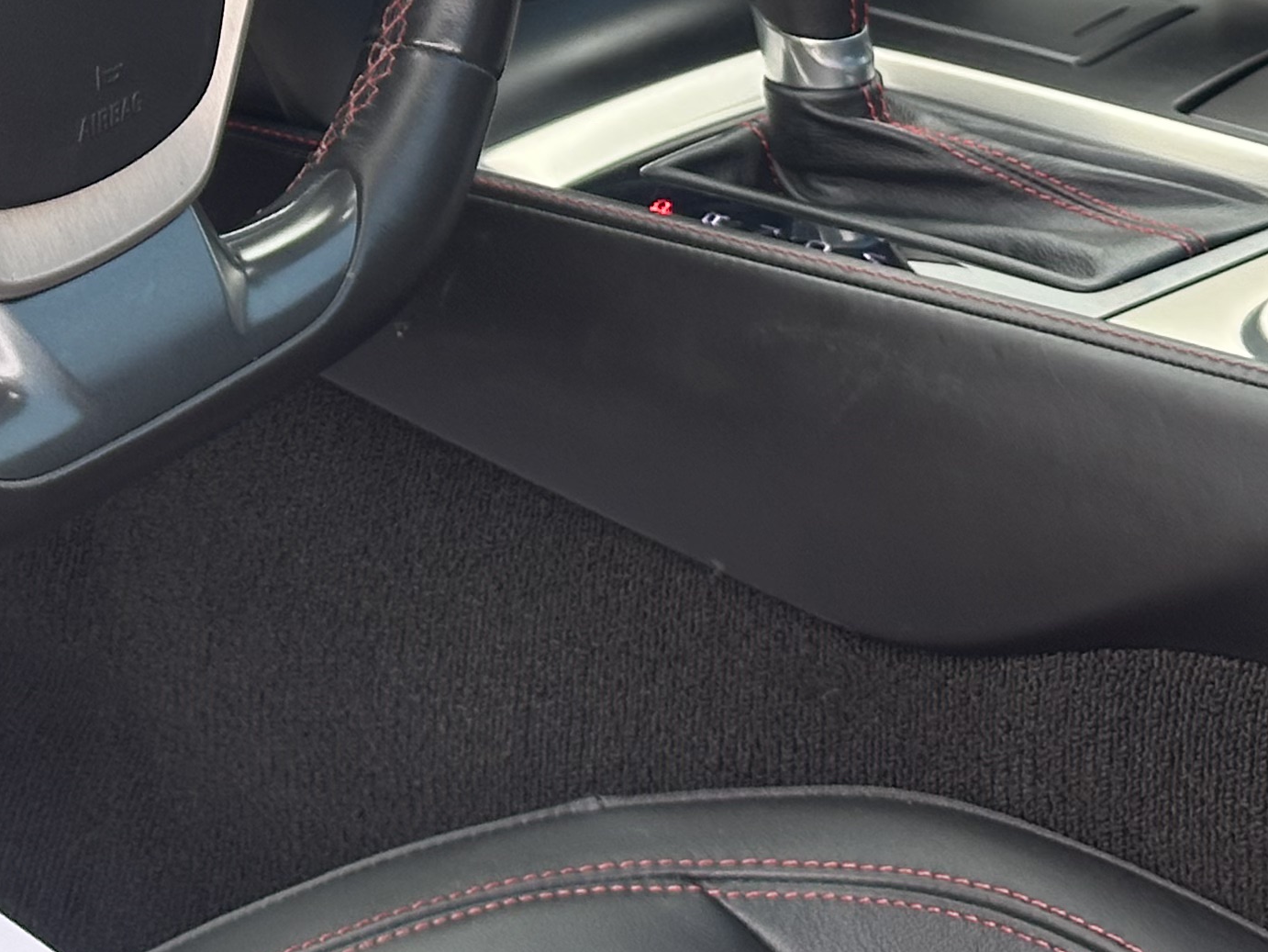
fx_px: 5129
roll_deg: +1.8
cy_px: -426
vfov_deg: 10.3
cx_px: 11
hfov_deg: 13.9
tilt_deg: -19.4
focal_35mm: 140
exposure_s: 1/181
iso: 64
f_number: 1.78
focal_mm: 6.86
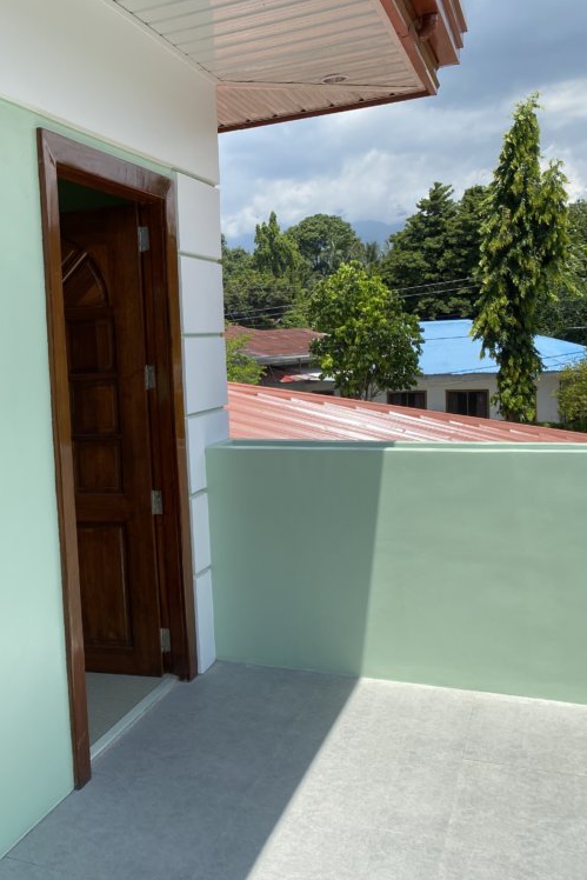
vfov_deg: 51.9
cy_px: 439
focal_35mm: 37
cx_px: 29
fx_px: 904
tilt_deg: -3.7
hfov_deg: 33.5
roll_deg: +2.8
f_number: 1.8
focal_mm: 4.25
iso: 32
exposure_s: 1/2315
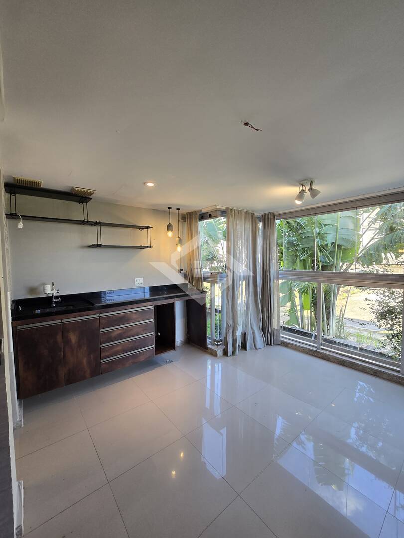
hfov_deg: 89.9
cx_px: 202
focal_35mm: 13
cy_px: 269
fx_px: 202
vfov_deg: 106.2
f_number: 2.2
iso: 50
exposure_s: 1/60
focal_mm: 2.2
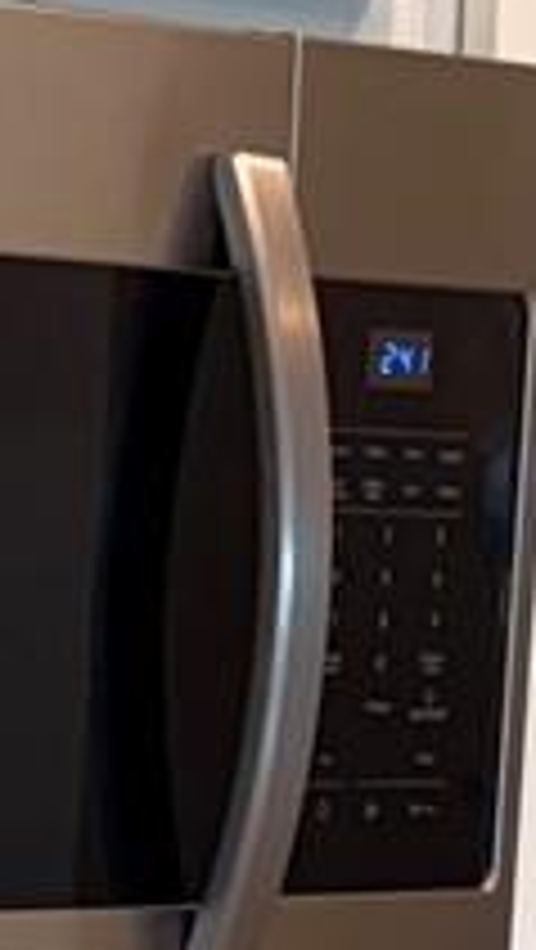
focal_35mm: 198
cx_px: -360
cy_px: 2247
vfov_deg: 9.7
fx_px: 4993
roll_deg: -0.6
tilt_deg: -16.8
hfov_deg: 6.0
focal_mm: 6.76
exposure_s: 1/120
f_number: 1.78
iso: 125
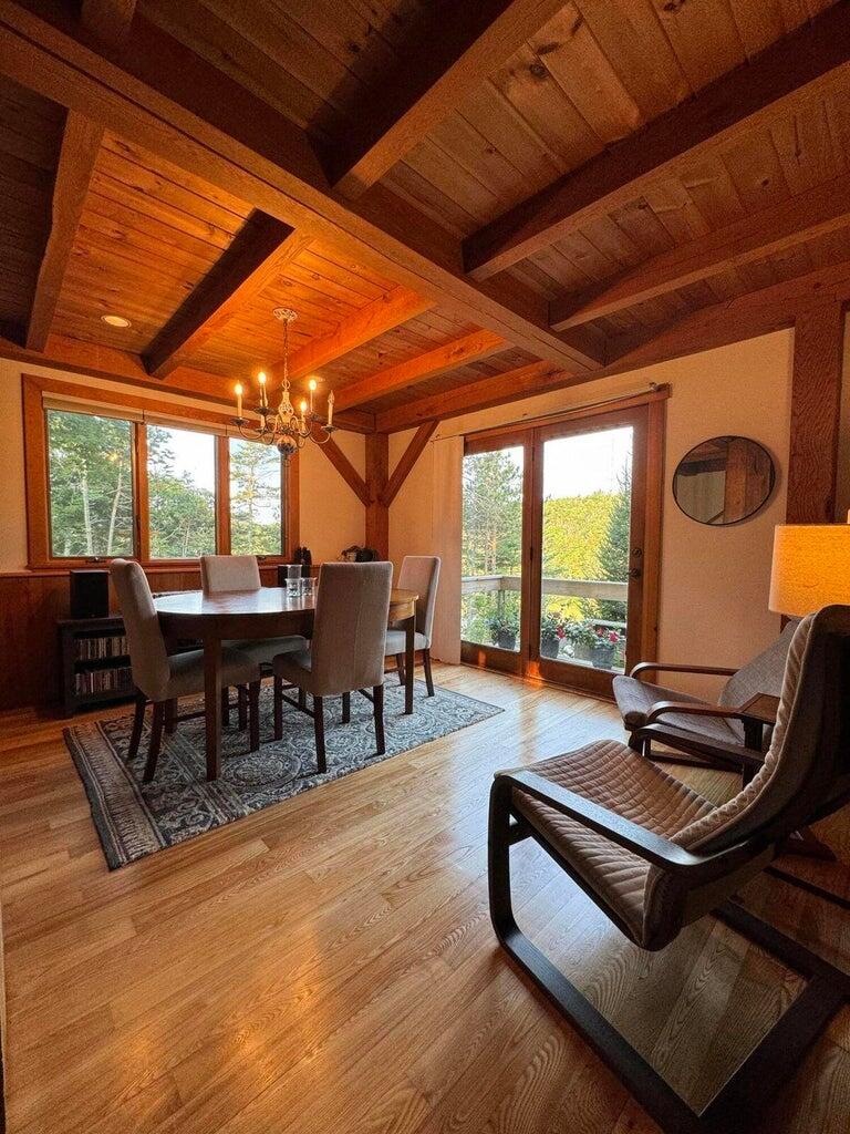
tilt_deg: -3.1
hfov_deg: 85.7
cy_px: 567
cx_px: 425
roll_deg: -0.2
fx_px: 458
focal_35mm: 14
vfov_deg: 102.1
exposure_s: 1/120
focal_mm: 2.22
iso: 160
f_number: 2.2
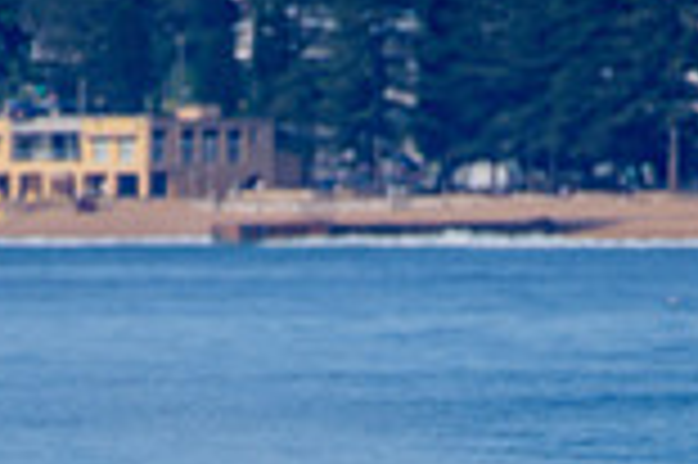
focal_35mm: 1875
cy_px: 845
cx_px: 266
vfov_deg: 0.7
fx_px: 36315
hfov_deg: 1.1
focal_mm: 500
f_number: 5.6
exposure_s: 1/1600
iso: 125
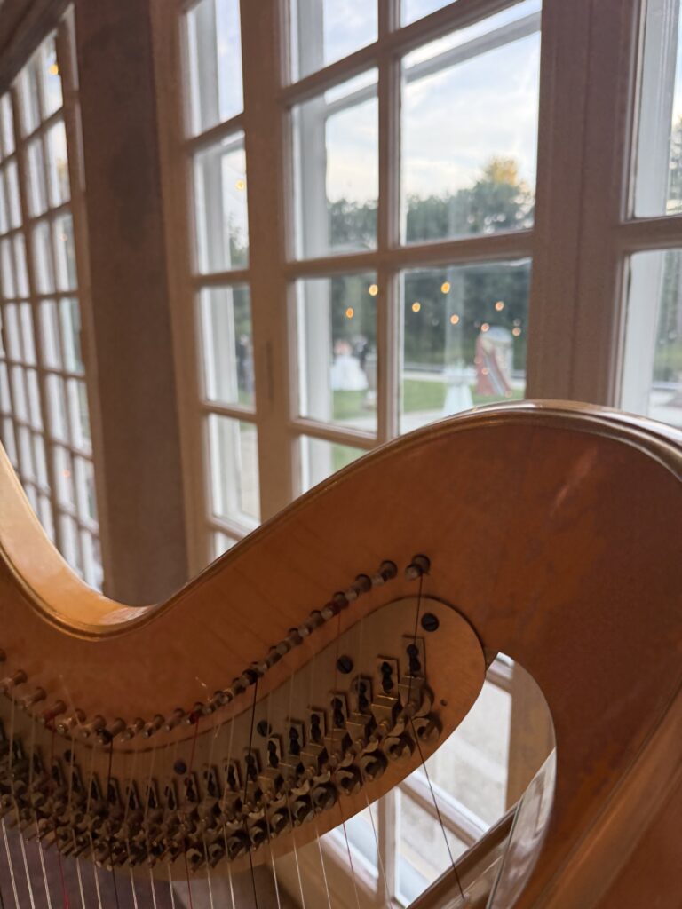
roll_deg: -0.7
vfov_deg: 71.6
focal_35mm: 24
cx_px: 341
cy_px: 454
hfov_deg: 56.8
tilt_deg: -12.5
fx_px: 630
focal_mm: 6.76
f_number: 1.78
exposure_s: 1/184
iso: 200
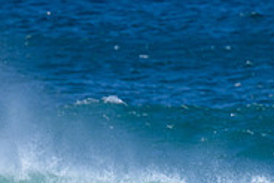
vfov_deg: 0.8
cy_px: 286
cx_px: 144
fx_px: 13444
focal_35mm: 1765
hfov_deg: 1.2
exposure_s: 1/2000
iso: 500
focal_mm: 560
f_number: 8
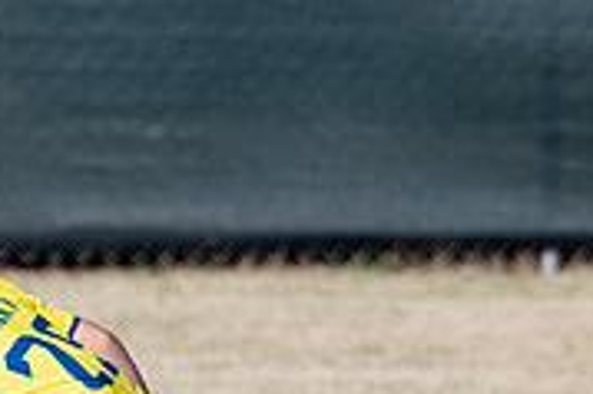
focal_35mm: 1123
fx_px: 18481
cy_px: 448
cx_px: -207
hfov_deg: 1.8
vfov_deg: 1.2
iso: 180
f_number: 5.6
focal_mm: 280
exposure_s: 1/1000
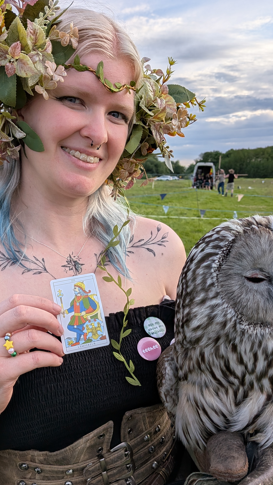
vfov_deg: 56.4
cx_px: 98
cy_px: 274
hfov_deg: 33.5
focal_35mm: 35
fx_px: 450
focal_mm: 4.53
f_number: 1.7
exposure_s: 1/784
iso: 30
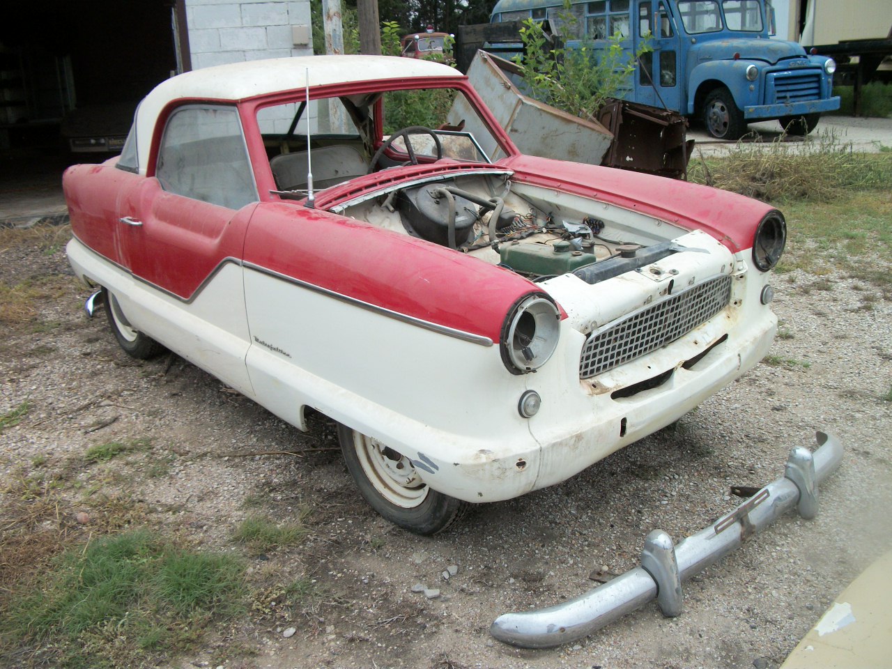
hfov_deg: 56.8
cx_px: 446
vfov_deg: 44.2
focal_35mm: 32
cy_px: 334
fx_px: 825
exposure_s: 1/50
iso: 80
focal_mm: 5.7
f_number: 8.8
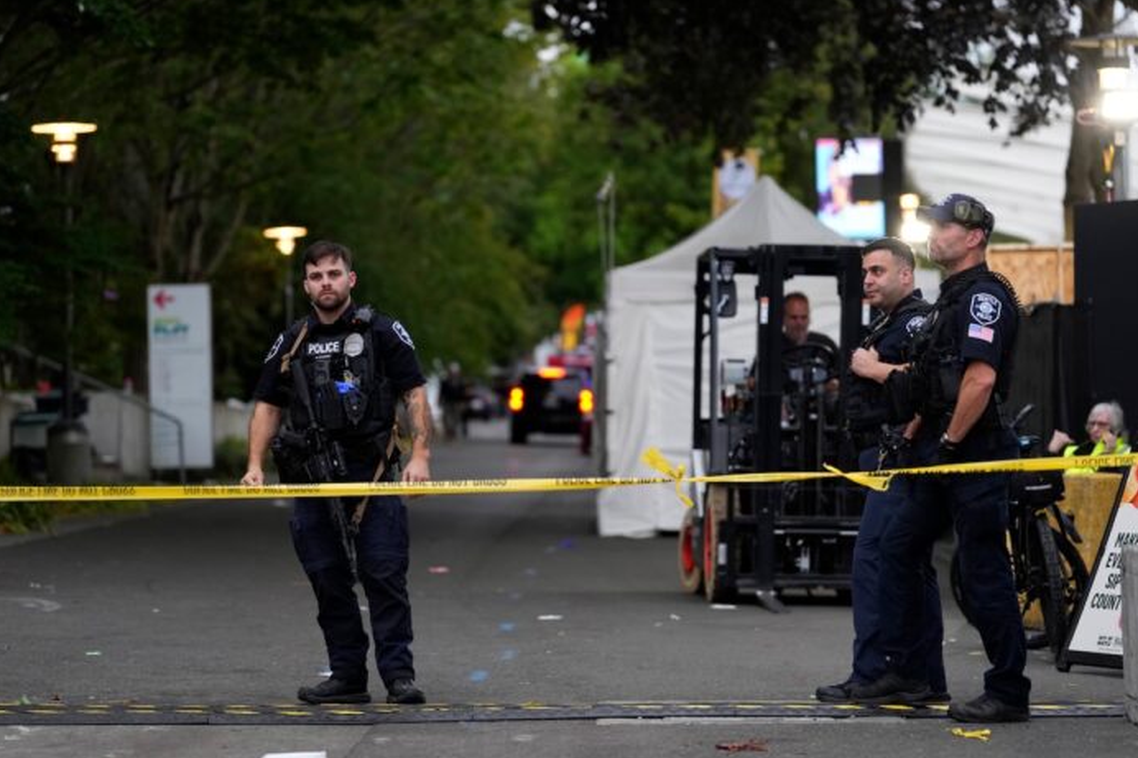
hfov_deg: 15.9
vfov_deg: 10.6
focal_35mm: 129
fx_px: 4077
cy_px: 377
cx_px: 584
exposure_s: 1/500
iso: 1250
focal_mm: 124
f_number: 2.8
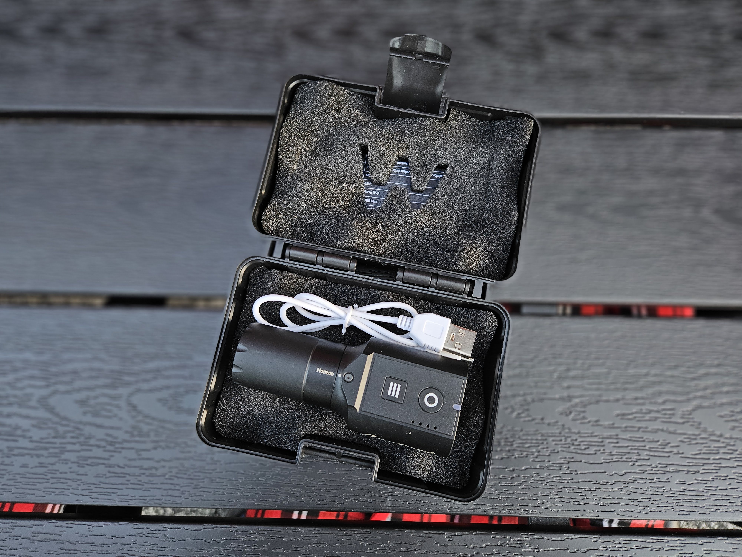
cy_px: 278
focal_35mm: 23
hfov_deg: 73.9
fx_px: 493
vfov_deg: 58.9
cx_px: 371
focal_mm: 5.4
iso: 125
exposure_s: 1/190
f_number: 1.8
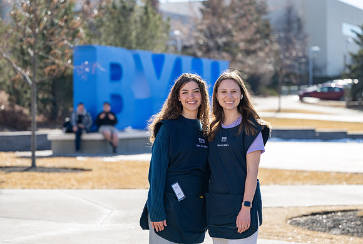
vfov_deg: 14.3
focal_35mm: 96
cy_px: 109
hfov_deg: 21.2
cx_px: 190
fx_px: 971
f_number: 2.8
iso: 640
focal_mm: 86
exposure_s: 1/6400
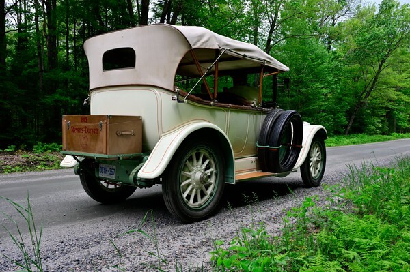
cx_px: 205
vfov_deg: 42.3
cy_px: 136
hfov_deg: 60.3
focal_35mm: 31
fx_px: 353
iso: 1000
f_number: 13
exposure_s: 1/500
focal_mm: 31
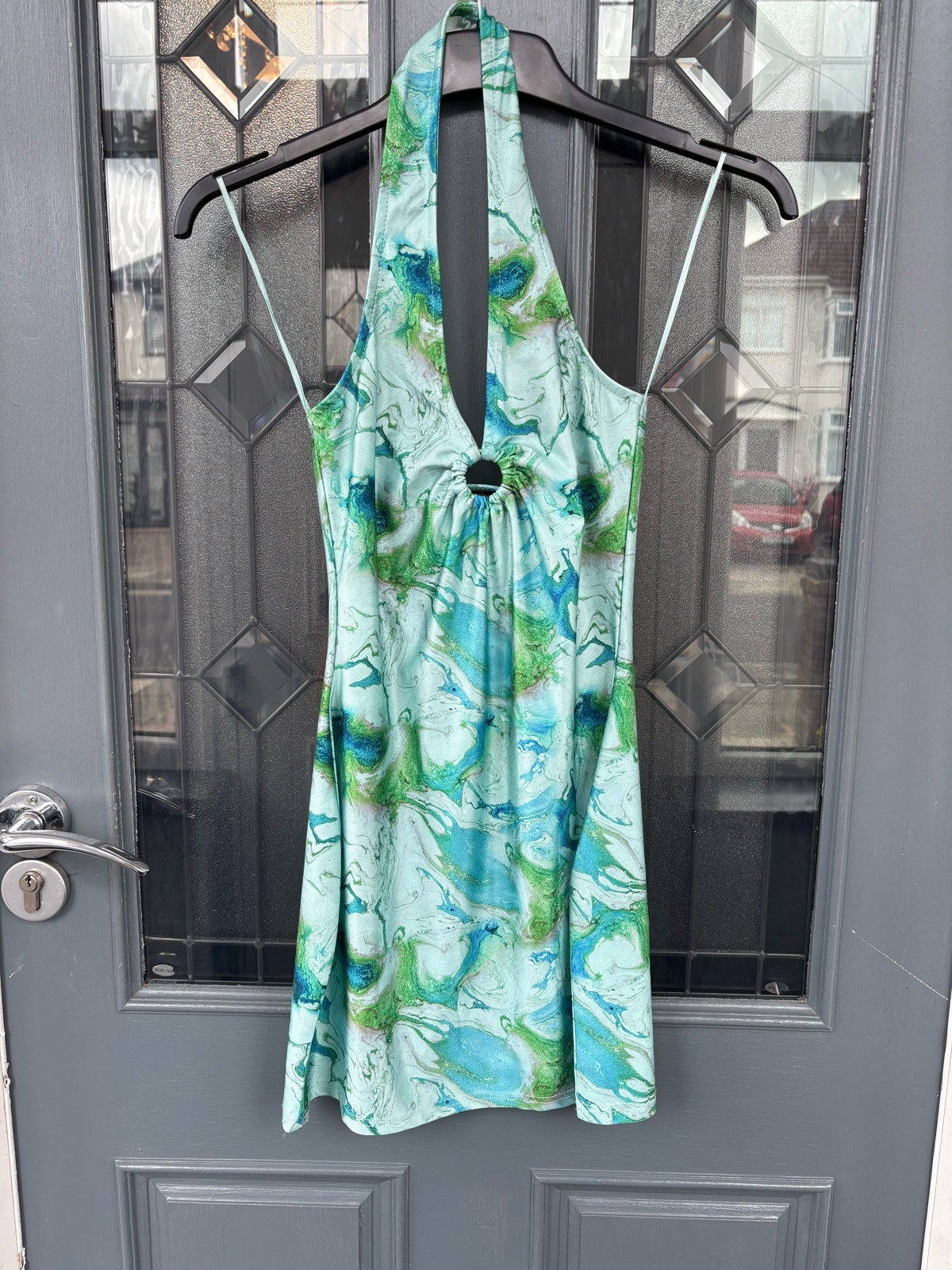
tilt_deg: -7.5
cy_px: 635
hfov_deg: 53.1
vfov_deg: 67.3
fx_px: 953
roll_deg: -0.6
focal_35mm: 26
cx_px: 476
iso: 40
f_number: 1.6
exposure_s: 1/196
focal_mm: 5.96
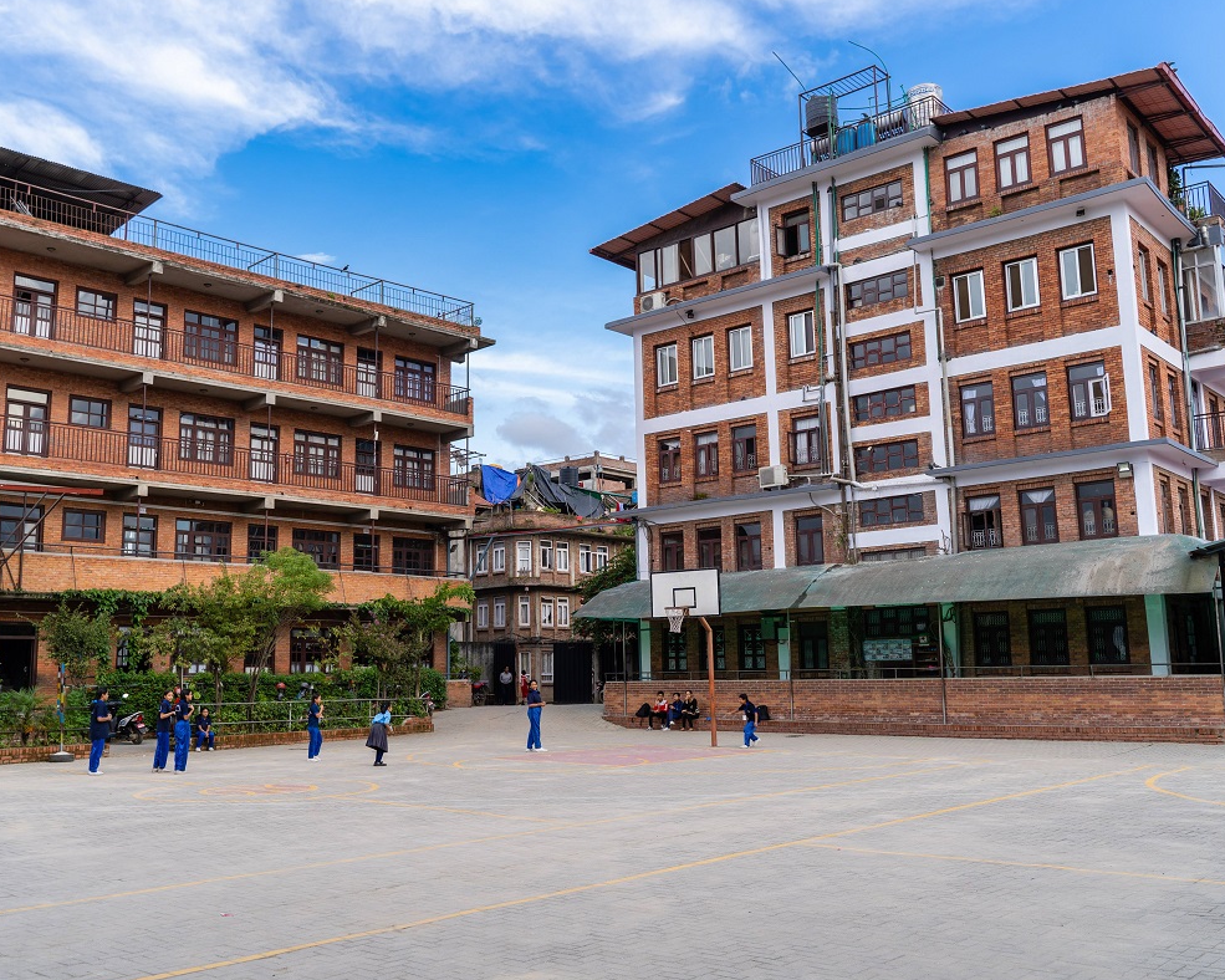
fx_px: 1160
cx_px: 555
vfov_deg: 45.8
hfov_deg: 55.6
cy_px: 491
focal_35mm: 32
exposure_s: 1/125
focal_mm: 28
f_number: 4.5
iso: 100
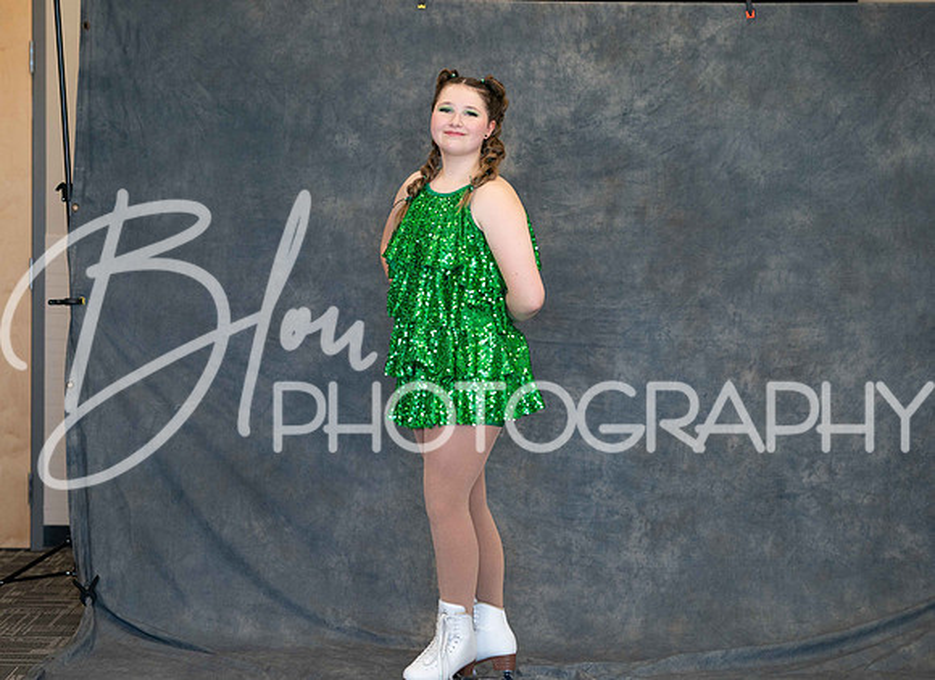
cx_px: 408
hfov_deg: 21.3
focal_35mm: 93
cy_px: 329
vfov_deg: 15.6
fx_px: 2488
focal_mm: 85
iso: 1000
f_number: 2.8
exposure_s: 1/160
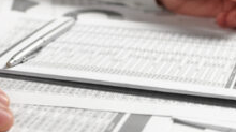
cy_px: 60
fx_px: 675
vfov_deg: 11.2
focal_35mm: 108
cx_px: 106
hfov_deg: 19.8
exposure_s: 1/100
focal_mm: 31
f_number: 2.8
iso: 200
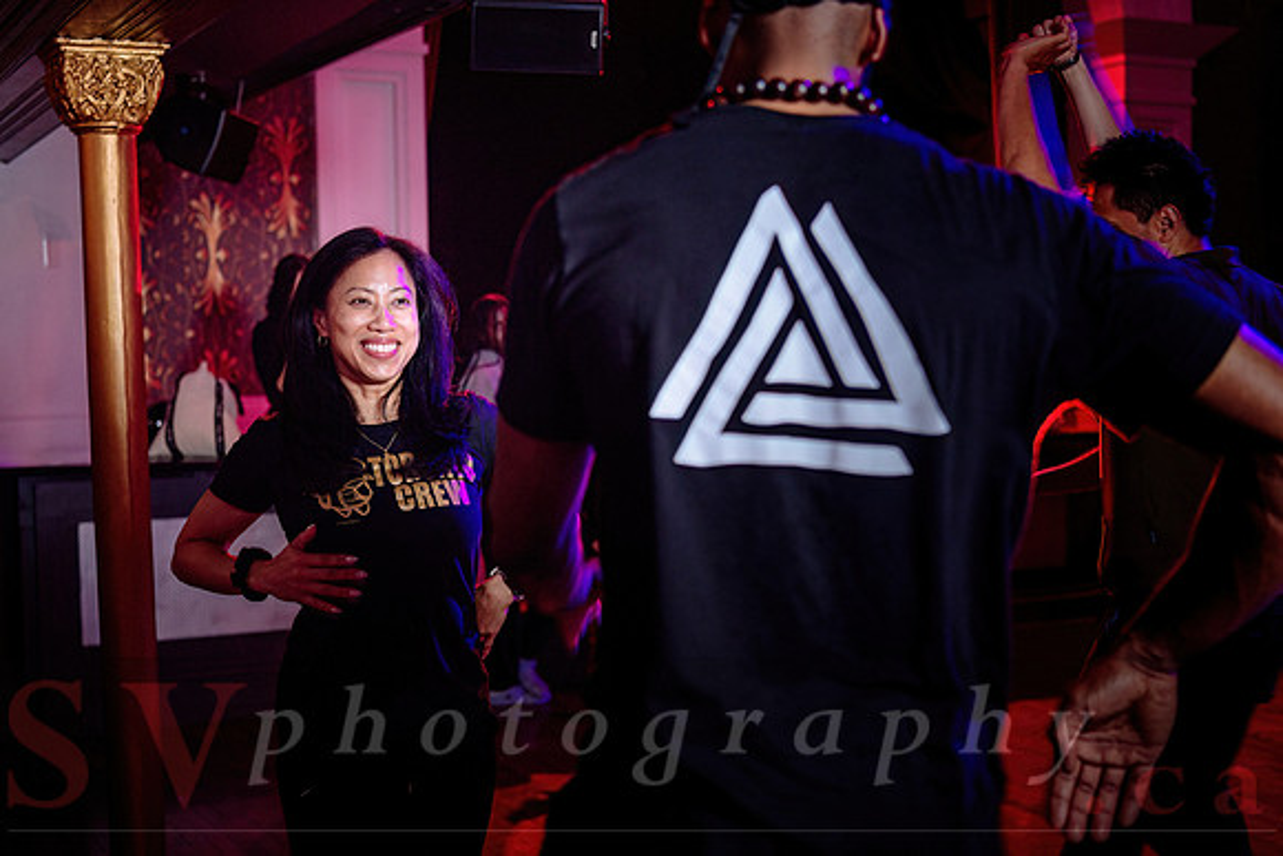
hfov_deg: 39.9
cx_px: 576
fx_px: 1767
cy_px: 471
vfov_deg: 27.2
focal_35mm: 50
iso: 1000
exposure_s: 1/60
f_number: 3.2
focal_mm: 45
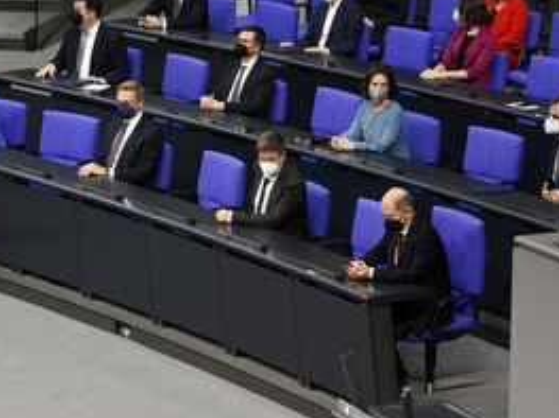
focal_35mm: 173
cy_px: 112
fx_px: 2792
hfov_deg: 11.4
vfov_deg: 8.6
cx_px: 318
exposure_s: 1/320
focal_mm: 105
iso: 6400
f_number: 5.6
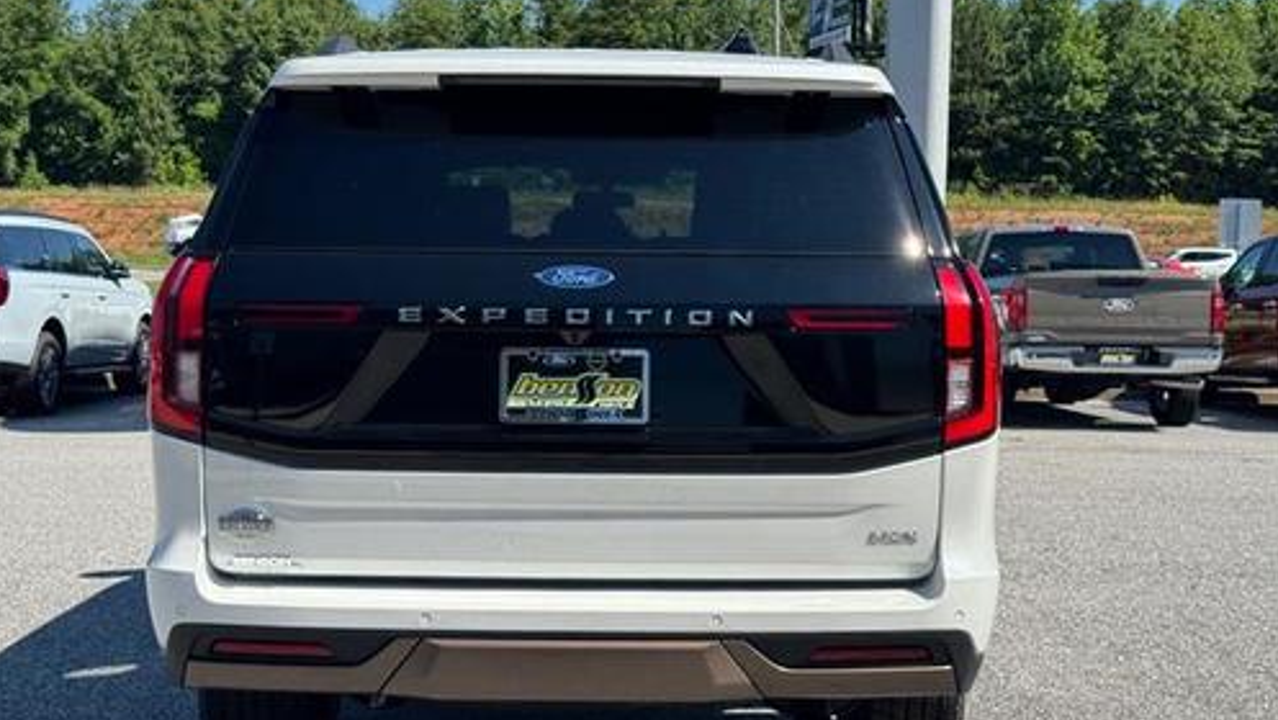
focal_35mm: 53
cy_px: 373
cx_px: 635
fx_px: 1797
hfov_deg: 39.2
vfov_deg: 22.7
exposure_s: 1/3425
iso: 64
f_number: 1.78
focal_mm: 6.76
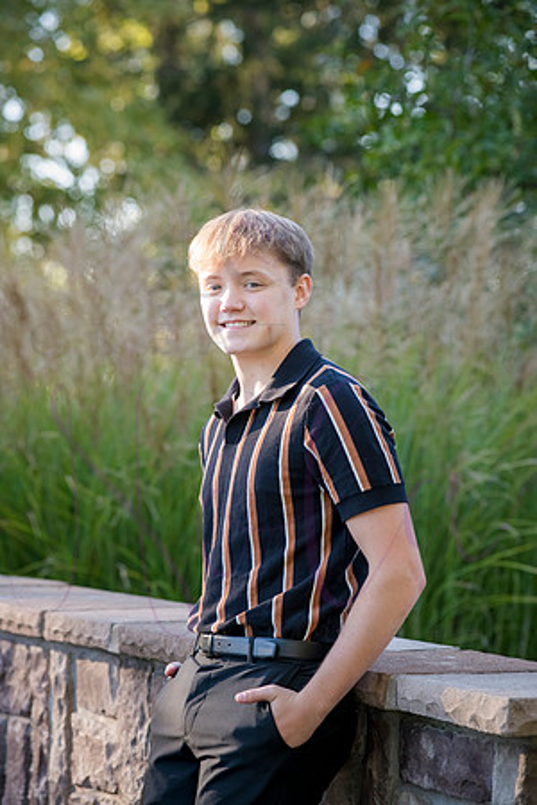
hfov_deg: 11.4
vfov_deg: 17.1
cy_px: 402
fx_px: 2685
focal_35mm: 120
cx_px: 268
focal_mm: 120
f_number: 5.6
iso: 800
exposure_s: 1/320
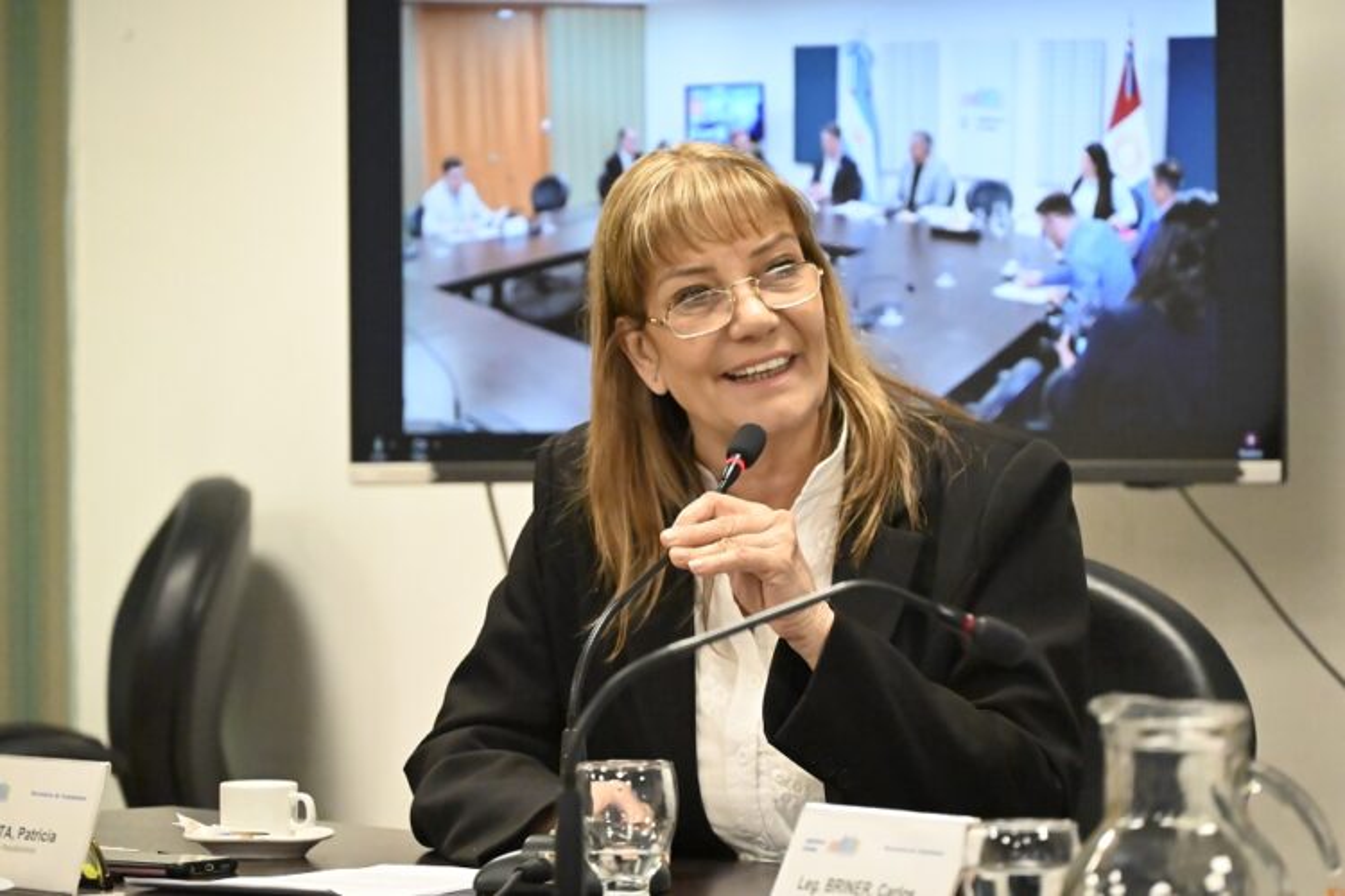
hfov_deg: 10.3
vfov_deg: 6.9
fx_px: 7472
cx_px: 672
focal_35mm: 200
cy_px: 448
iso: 20000
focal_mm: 200
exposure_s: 1/640
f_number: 6.3
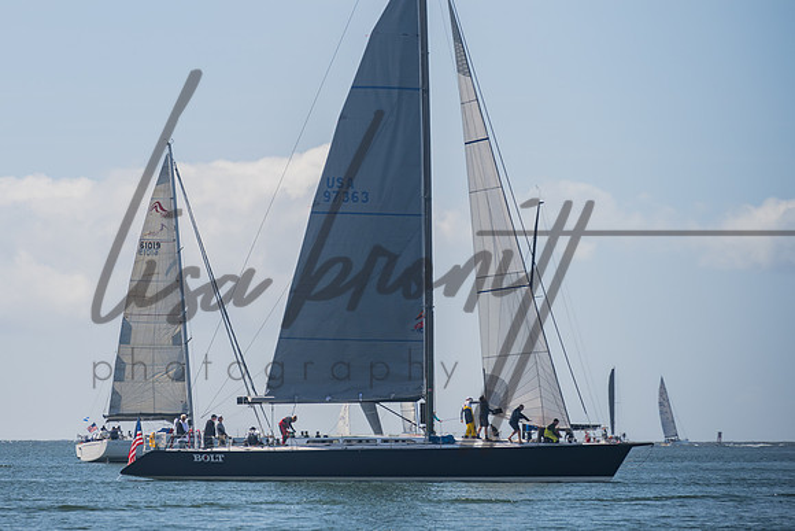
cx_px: 271
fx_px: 5843
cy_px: 188
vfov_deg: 5.2
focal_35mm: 265
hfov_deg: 7.8
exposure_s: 1/200
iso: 100
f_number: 6.3
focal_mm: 200
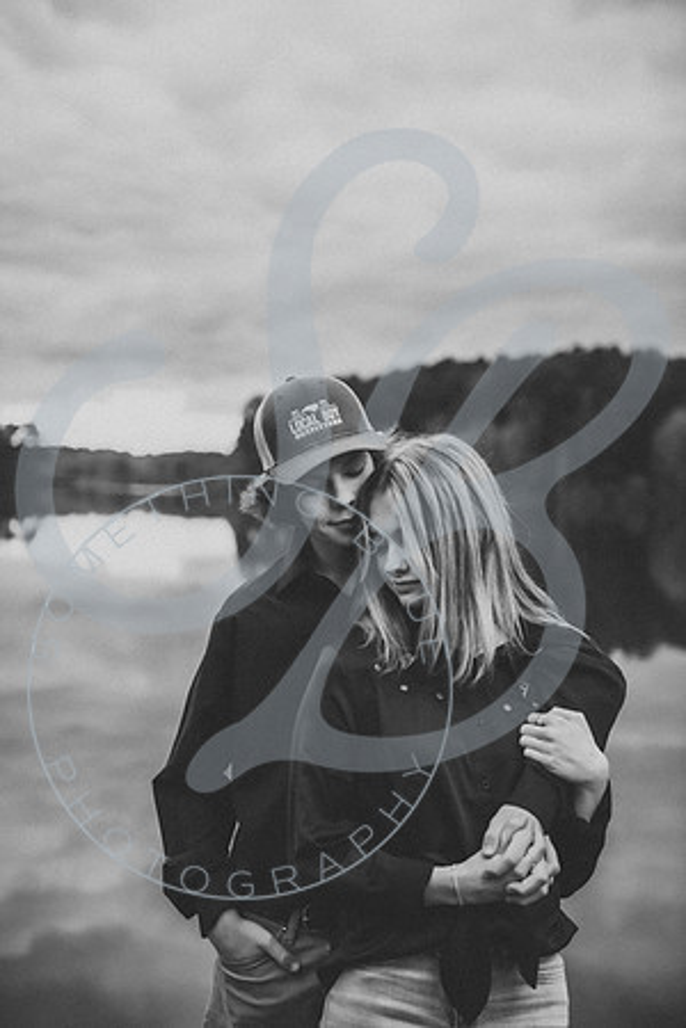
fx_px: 1658
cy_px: 514
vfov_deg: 34.5
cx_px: 343
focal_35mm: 58
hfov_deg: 23.4
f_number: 2.8
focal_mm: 58
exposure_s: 1/500
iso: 100
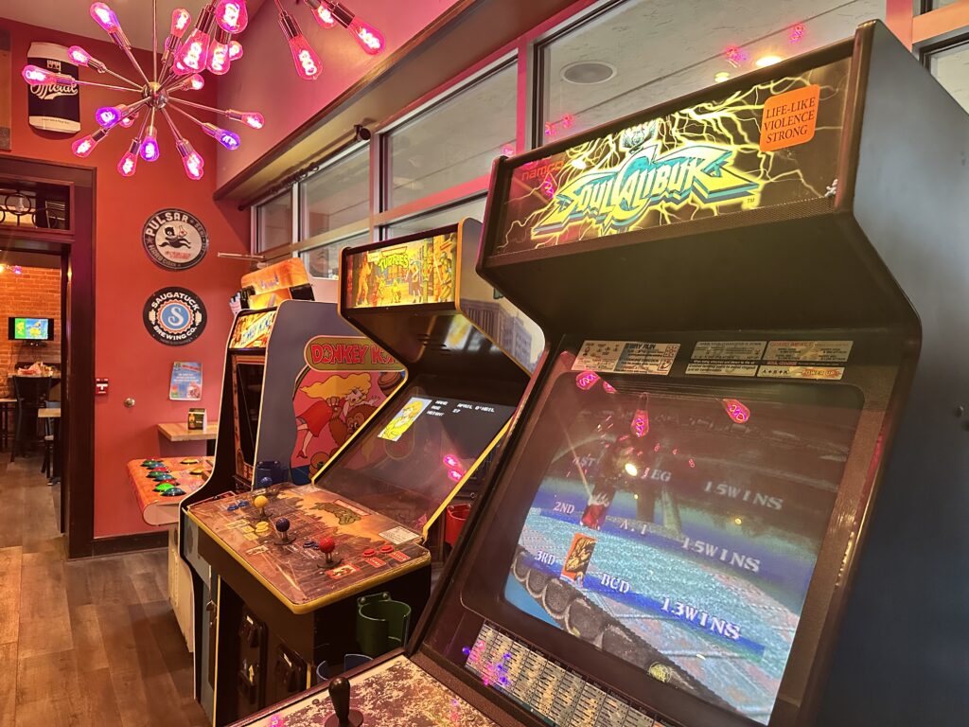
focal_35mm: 24
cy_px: 364
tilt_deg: -1.2
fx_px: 672
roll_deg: -1.1
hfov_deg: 71.6
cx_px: 484
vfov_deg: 56.8
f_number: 1.78
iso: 800
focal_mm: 6.86
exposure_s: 1/60
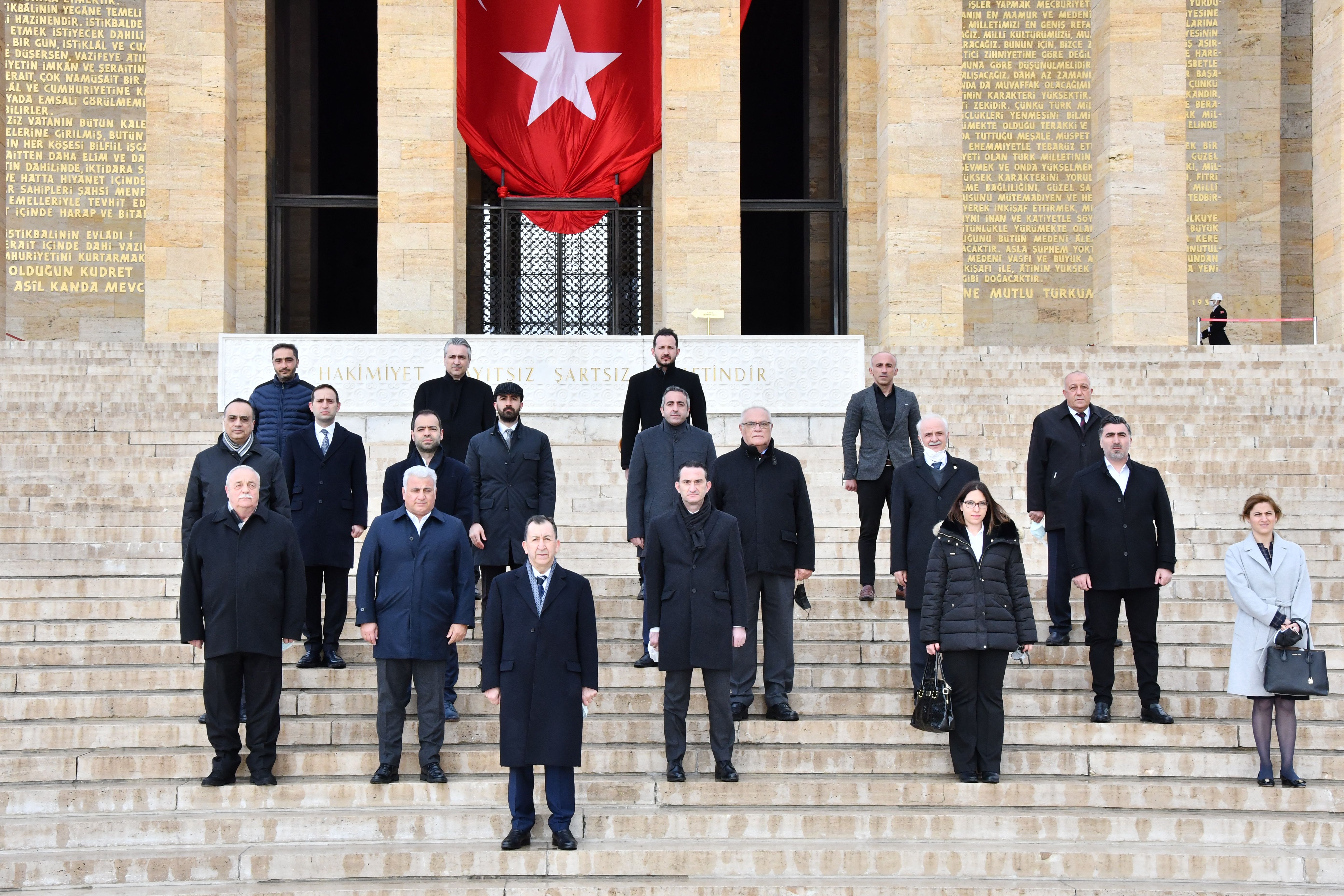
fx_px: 2128
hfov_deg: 35.1
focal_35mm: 57
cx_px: 672
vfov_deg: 23.8
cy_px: 448
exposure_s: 1/500
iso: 1000
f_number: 13
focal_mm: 38
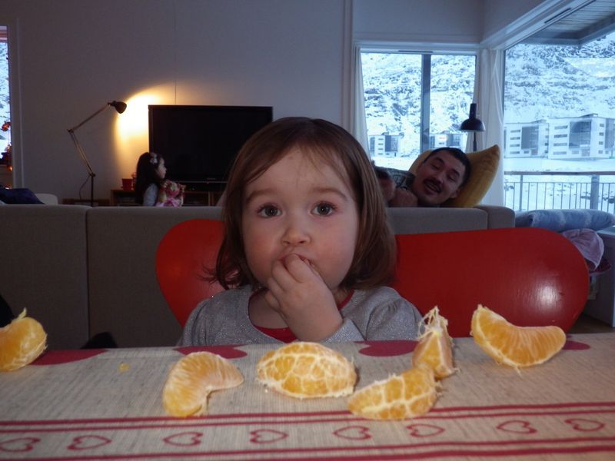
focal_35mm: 28
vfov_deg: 49.7
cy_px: 230
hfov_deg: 63.4
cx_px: 308
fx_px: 497
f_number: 3.5
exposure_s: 1/45
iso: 320
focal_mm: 5
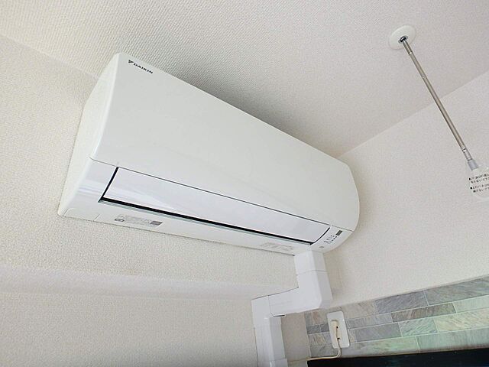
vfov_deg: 63.4
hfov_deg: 79.0
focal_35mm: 21
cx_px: 244
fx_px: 297
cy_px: 184
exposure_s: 1/50
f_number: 3.5
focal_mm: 3.7
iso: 200
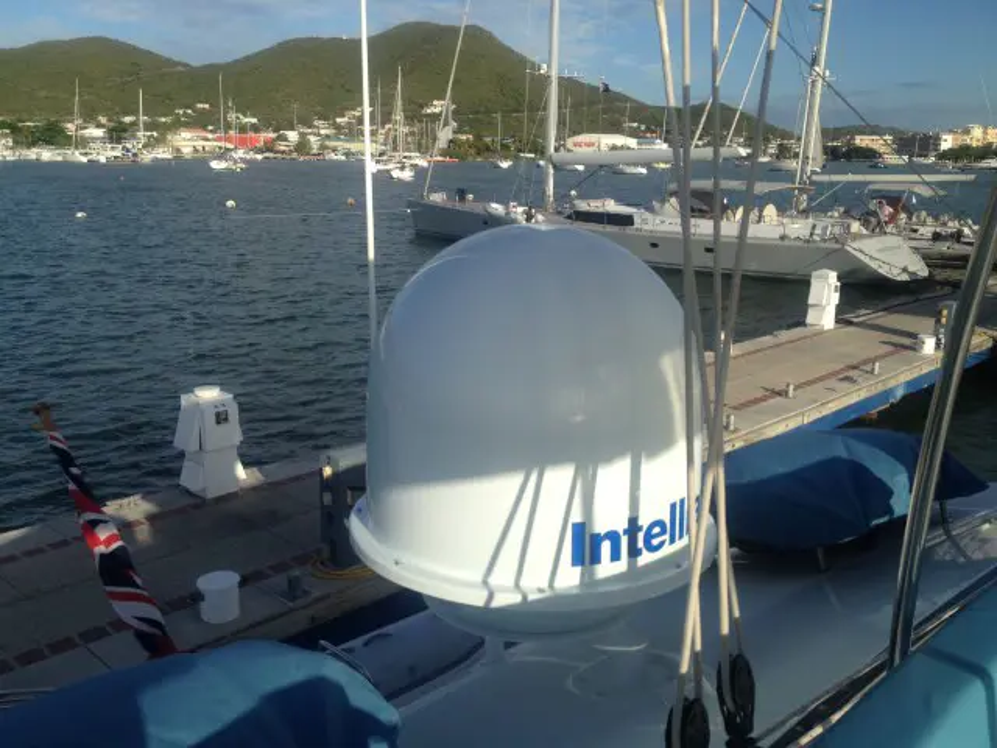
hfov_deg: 52.6
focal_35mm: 35
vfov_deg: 40.7
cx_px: 498
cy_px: 374
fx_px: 1008
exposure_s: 1/2045
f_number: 2.4
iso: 50
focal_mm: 4.28
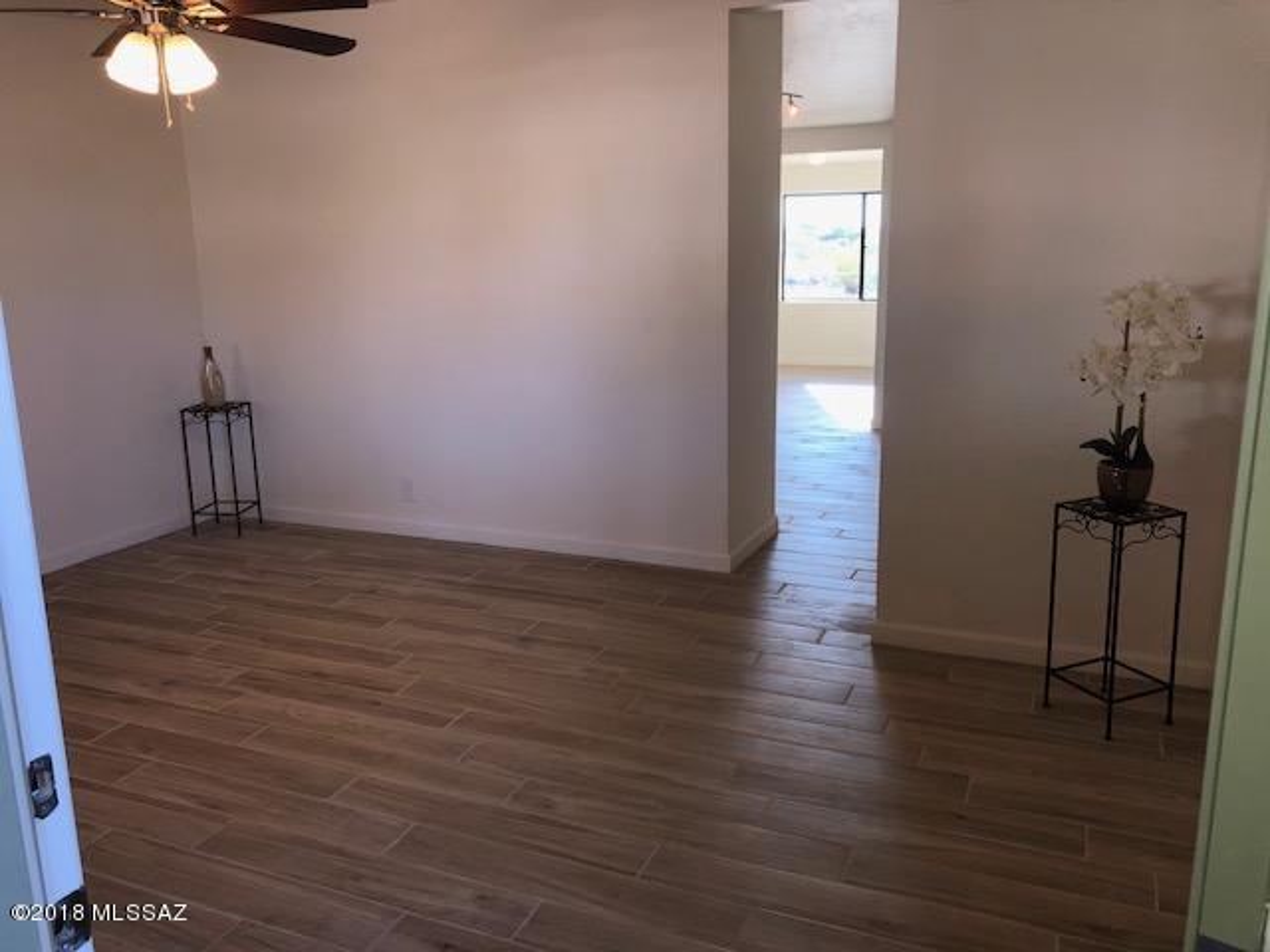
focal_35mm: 28
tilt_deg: -13.0
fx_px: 1027
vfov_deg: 49.7
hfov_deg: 63.4
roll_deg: +1.2
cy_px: 476
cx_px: 635
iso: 32
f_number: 1.8
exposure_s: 1/120
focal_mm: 4
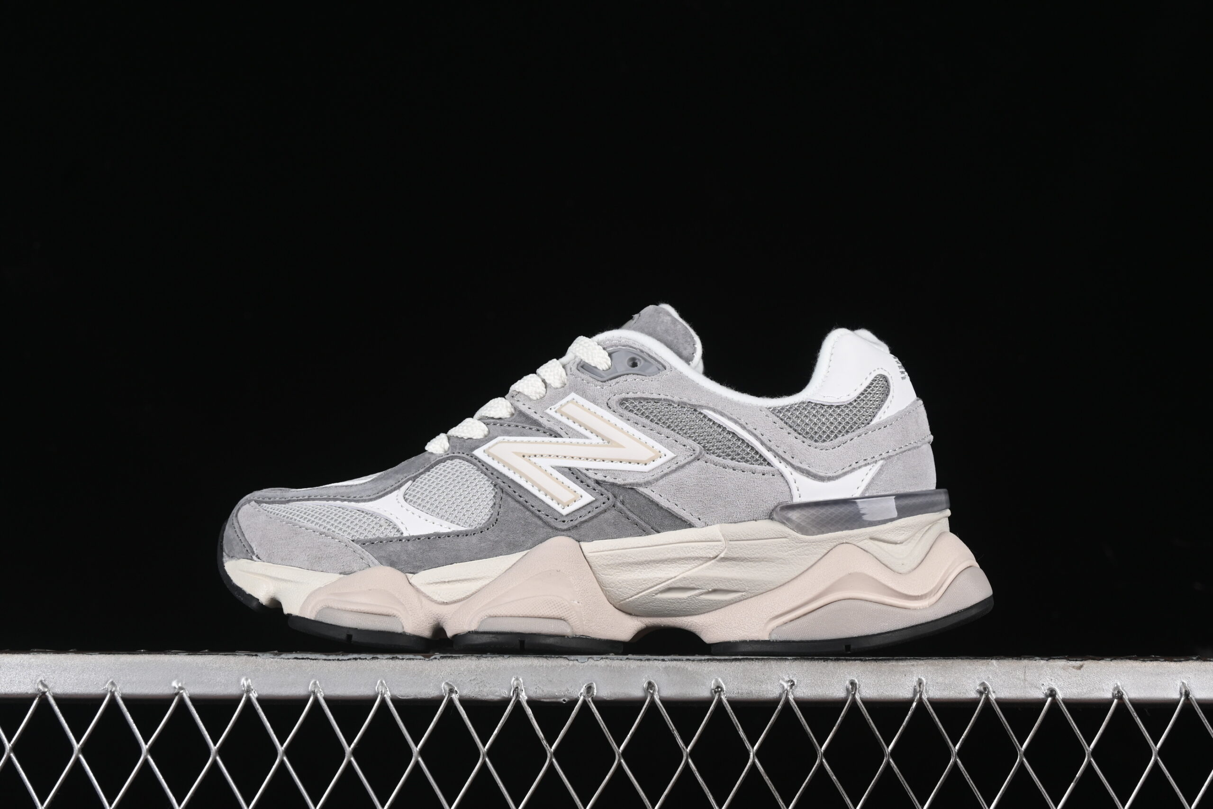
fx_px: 2527
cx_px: 606
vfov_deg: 18.2
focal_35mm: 75
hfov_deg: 27.0
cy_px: 404
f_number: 8
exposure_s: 1/80
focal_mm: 50
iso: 160
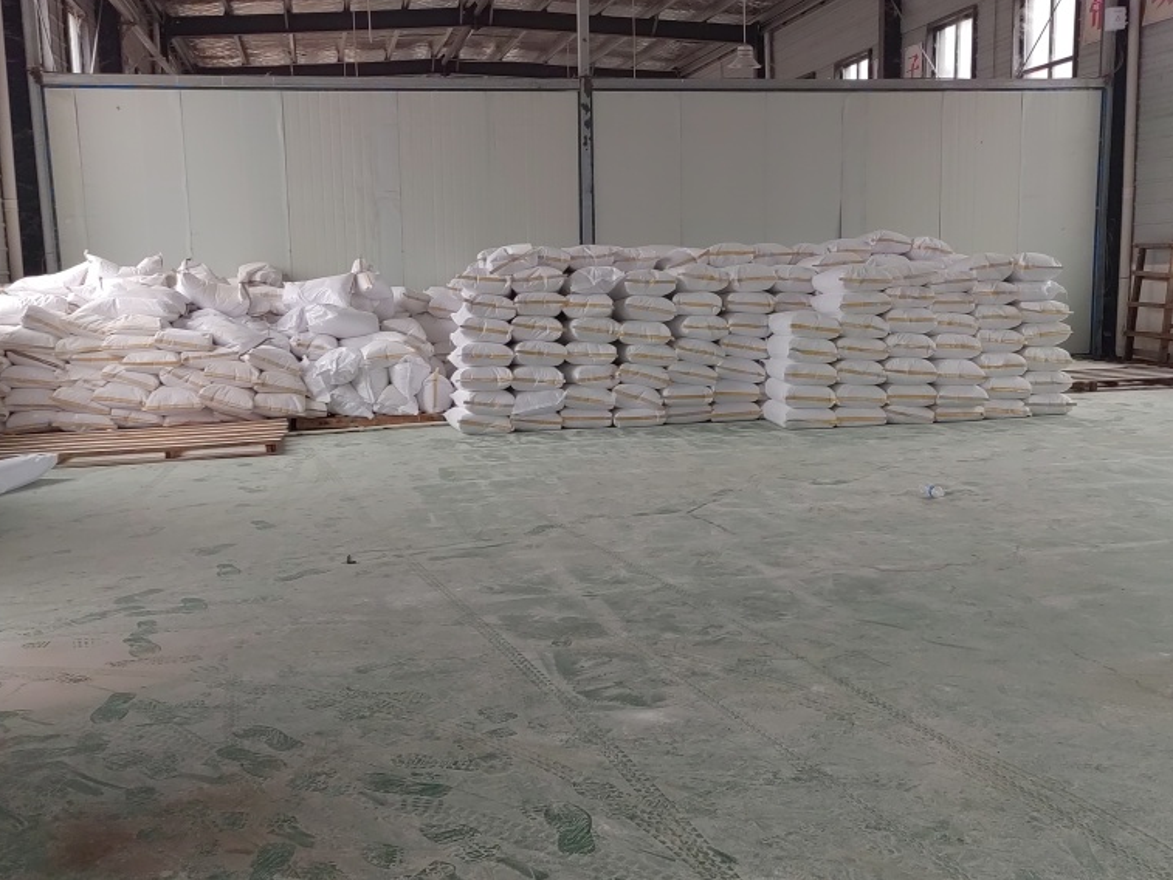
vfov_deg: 38.7
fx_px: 1254
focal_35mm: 37
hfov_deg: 50.1
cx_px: 600
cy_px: 454
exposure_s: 1/50
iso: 80
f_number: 1.9
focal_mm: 5.52
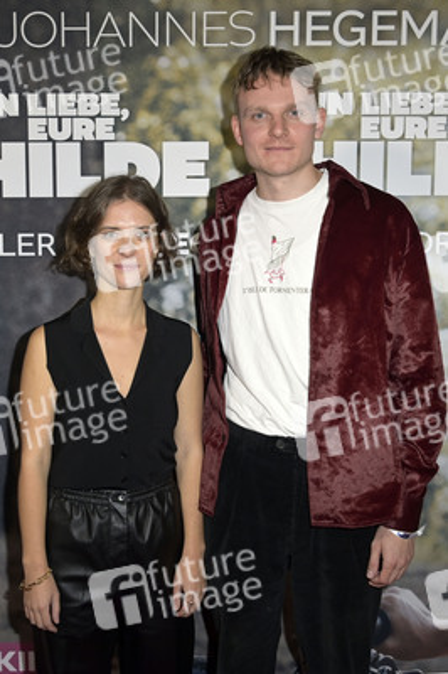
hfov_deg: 42.3
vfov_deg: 60.3
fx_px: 580
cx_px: 224
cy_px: 337
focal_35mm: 31
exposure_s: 1/250
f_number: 5.6
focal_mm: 31
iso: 640
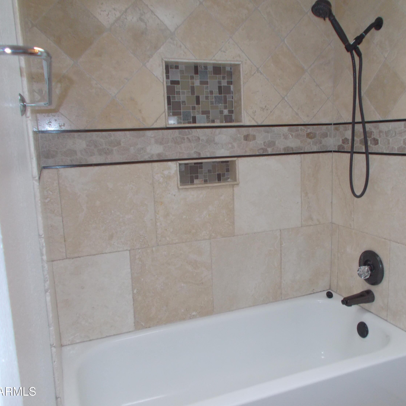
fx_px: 411
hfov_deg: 52.2
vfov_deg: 52.5
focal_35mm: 31
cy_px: 205
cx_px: 241
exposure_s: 1/25
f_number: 3.2
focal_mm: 4.6
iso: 200
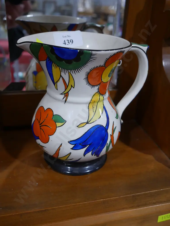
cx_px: 85
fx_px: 262
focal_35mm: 40
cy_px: 113
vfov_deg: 46.8
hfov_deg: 36.0
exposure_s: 1/60
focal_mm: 20
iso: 500
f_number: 4.4
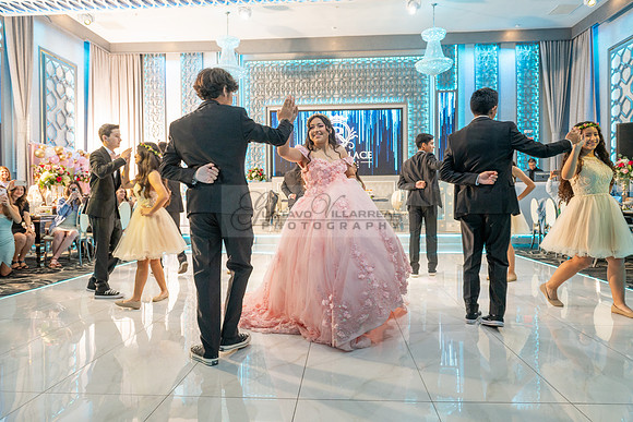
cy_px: 211
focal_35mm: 24
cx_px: 316
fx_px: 422
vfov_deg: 53.2
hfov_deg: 73.7
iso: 1000
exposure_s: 1/125
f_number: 5
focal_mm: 24
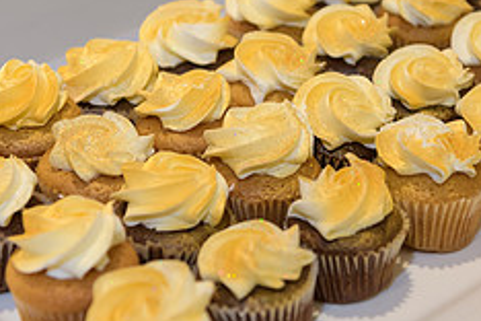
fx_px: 1456
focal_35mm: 109
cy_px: 106
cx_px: 347
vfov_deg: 12.5
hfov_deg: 18.7
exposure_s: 1/125
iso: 400
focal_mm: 44
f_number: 3.2
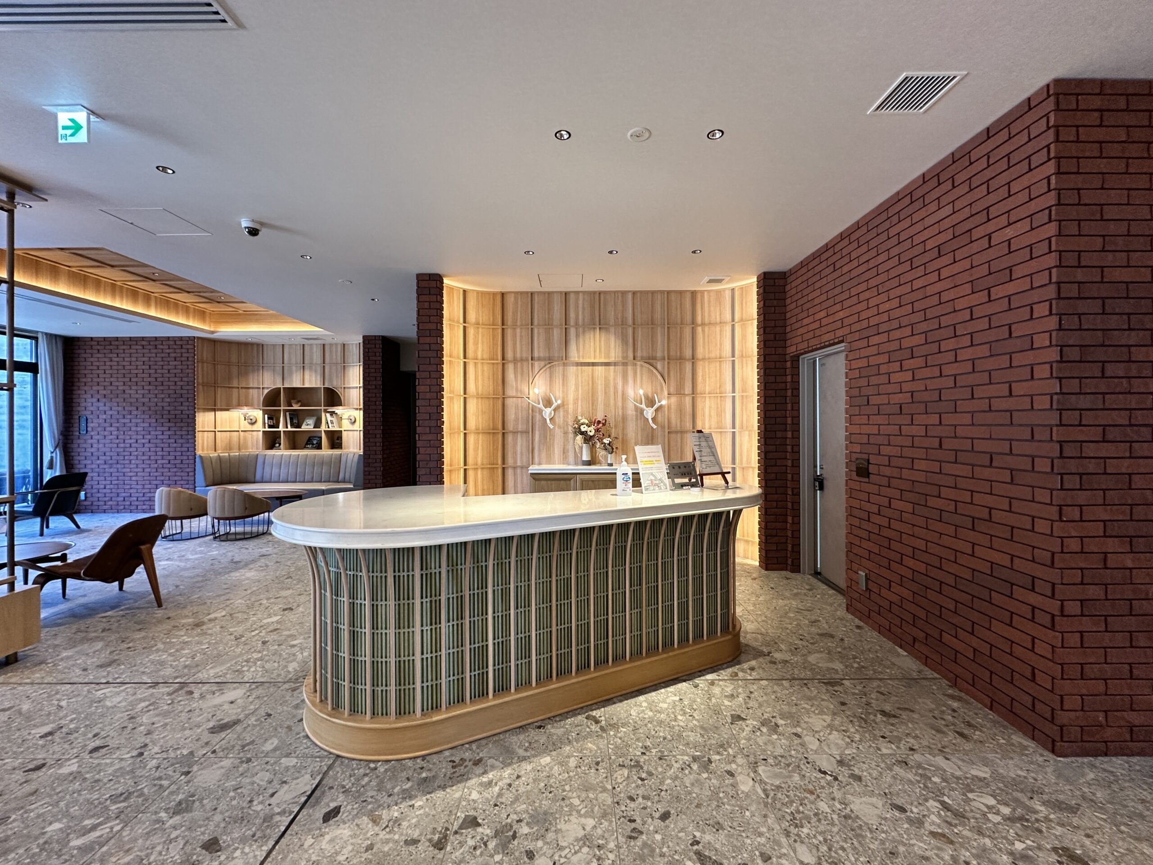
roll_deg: +0.4
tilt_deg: -0.5
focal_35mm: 14
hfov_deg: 102.1
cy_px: 432
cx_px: 576
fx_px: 466
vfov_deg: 85.7
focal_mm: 2.22
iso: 160
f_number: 2.2
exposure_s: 1/50
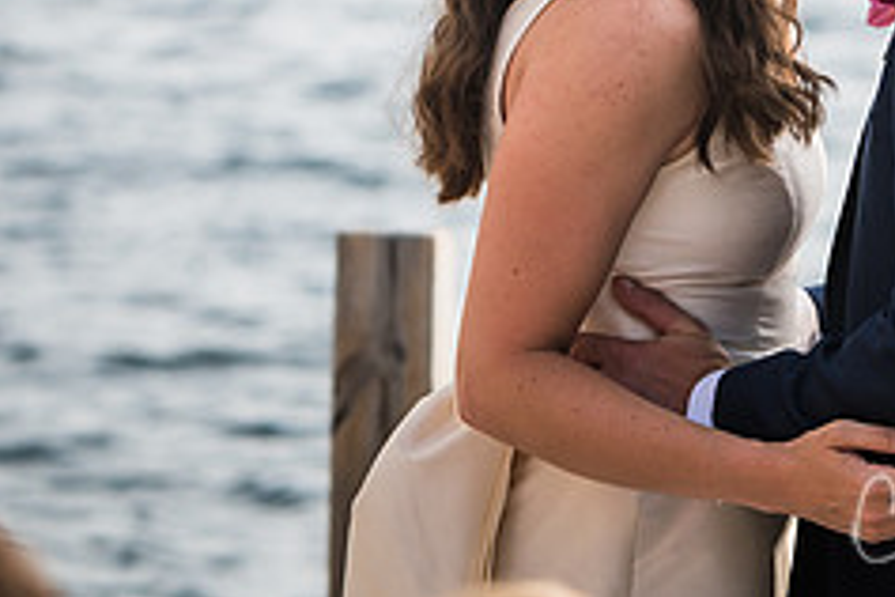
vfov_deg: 3.3
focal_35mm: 418
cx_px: 815
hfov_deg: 4.9
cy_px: 14
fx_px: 10391
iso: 200
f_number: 4
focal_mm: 95
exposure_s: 1/800
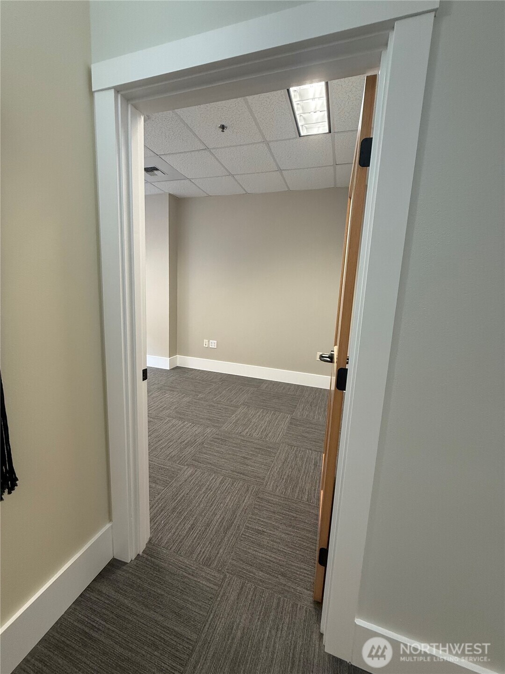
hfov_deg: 85.7
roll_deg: -3.8
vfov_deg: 102.1
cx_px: 252
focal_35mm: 14
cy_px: 337
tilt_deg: -9.0
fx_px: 272
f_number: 2.2
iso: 320
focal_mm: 2.22
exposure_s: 1/120
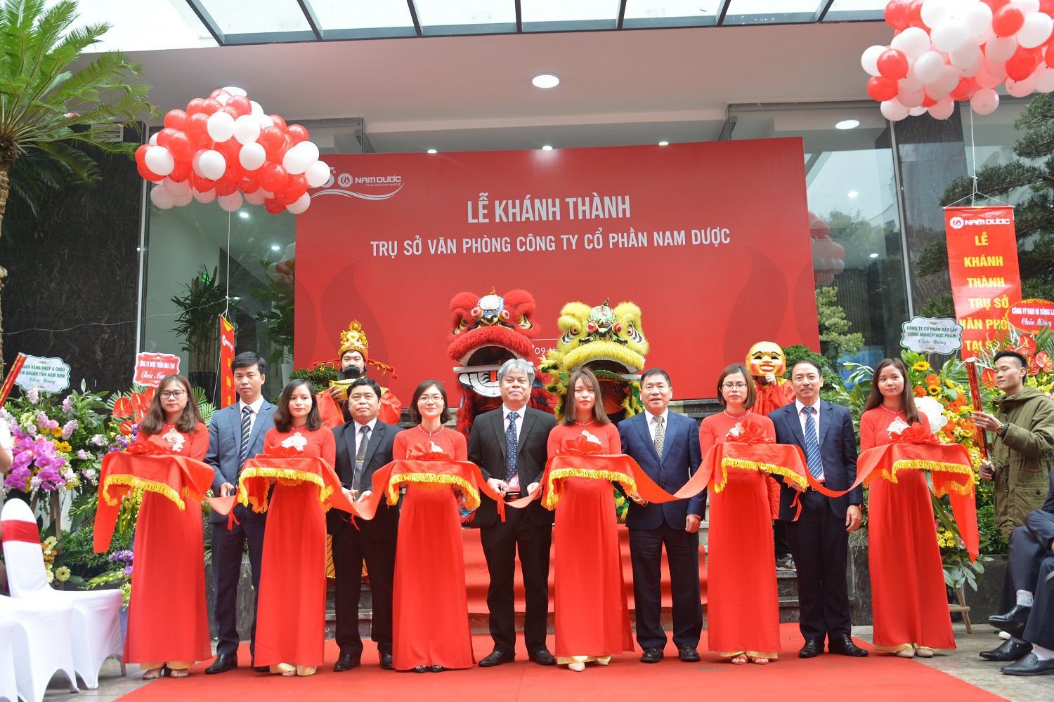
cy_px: 351
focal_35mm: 33
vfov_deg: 40.0
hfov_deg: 57.2
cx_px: 527
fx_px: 966
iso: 160
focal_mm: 22
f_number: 4.5
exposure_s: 1/40
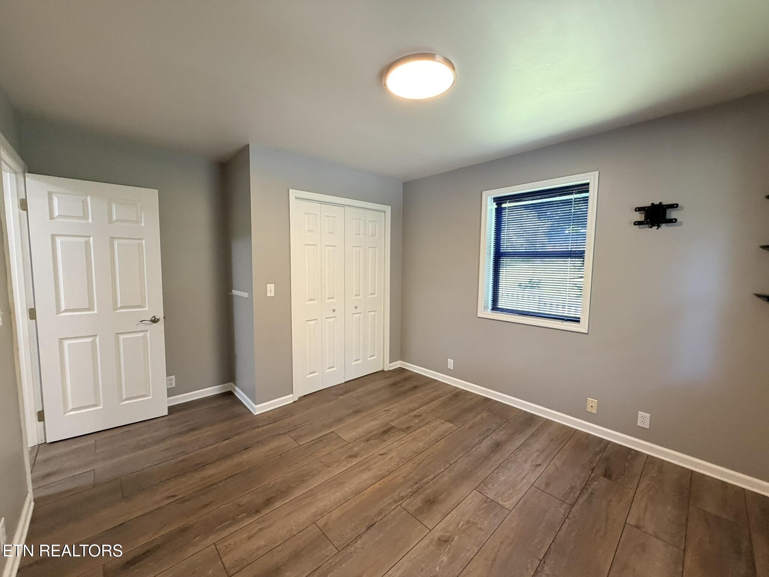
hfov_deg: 102.1
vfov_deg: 85.7
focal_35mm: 14
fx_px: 311
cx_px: 384
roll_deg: +0.3
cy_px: 288
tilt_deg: -5.4
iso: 250
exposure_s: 1/60
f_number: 2.2
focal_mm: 2.22
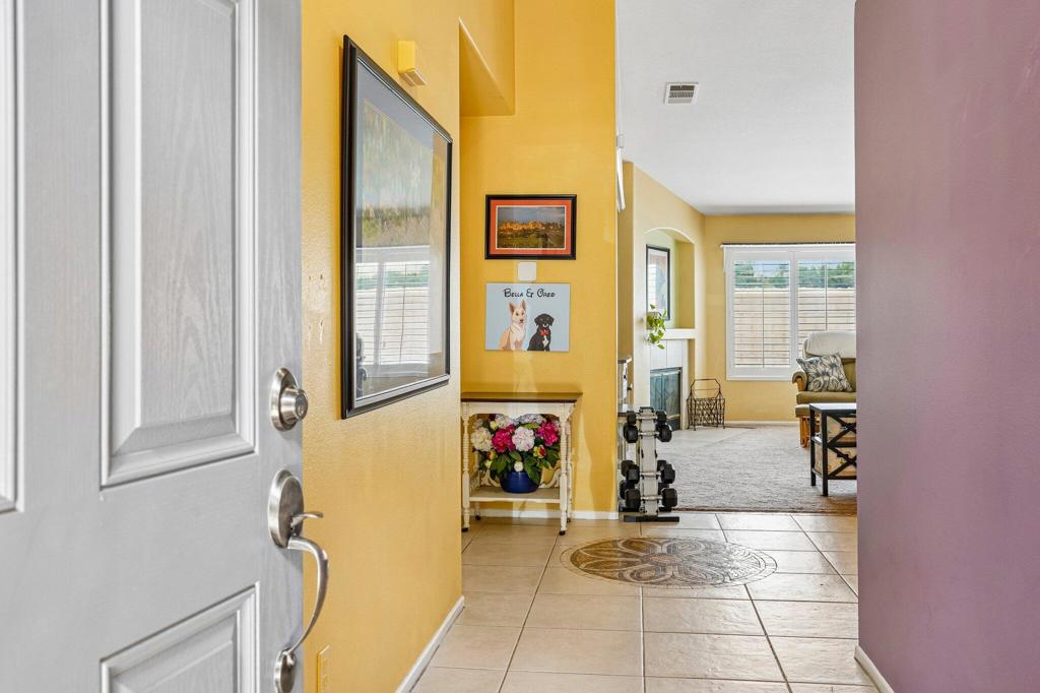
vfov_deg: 43.6
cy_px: 346
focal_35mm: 30
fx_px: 866
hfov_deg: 61.9
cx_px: 520
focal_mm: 30
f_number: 8
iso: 400
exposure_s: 1/25
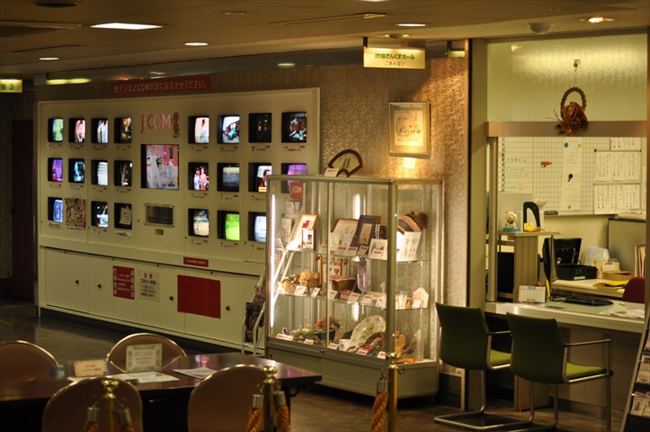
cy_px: 216
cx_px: 325
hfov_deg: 24.6
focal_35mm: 82
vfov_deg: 16.5
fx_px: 1488
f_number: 4
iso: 400
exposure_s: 1/40
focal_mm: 55
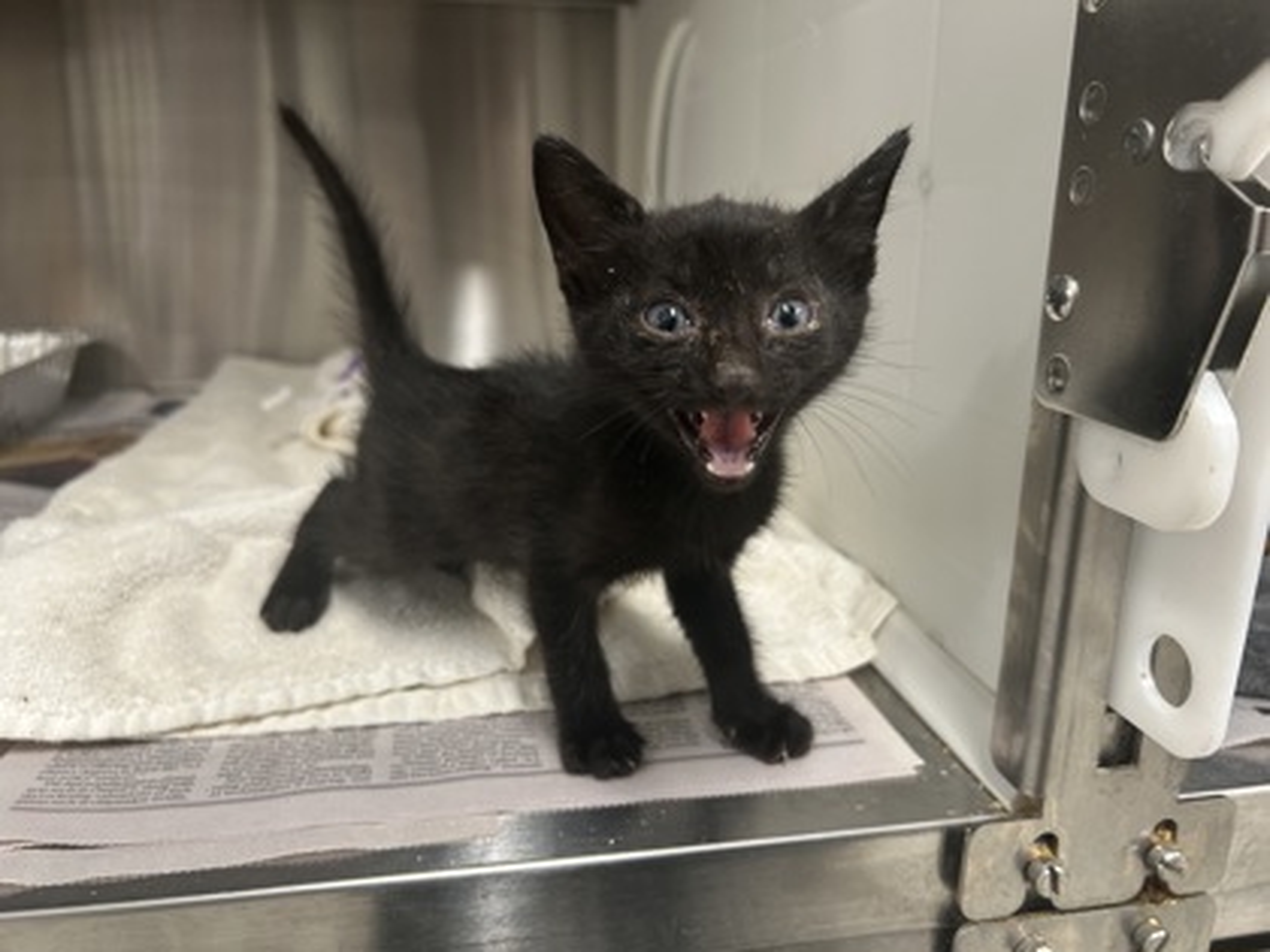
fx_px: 954
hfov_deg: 67.3
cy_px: 476
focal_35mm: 26
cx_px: 635
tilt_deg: -15.2
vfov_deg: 53.1
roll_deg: -1.1
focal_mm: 5.7
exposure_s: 1/60
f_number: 1.5
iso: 100
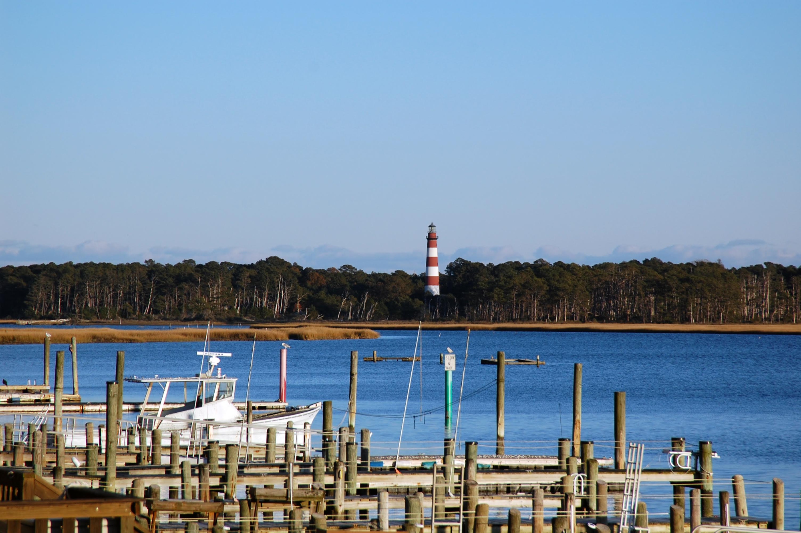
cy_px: 266
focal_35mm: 180
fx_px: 4002
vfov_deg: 7.6
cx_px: 400
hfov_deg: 11.4
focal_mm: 120
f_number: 5.6
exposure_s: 1/500
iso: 200
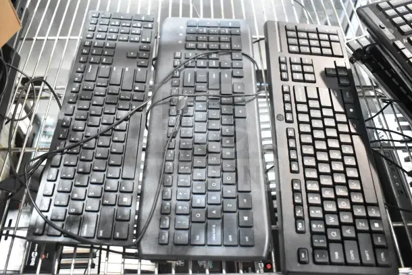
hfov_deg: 57.2
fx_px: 378
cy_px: 138
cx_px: 206
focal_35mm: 33
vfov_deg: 40.0
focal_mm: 22
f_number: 4.5
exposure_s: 1/80
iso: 6400
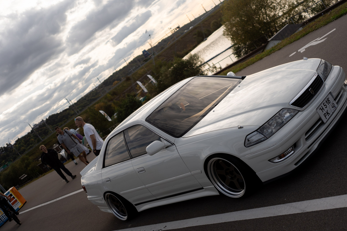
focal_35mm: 47
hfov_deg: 41.9
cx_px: 188
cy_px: 142
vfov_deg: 28.6
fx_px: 453
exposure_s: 1/2500
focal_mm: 35
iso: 100
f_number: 2.2
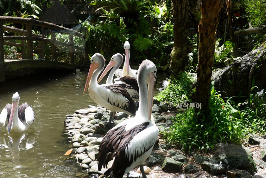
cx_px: 133
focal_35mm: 70
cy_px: 89
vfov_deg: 19.5
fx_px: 517
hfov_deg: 28.8
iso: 320
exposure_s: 1/250
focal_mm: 70
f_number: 8
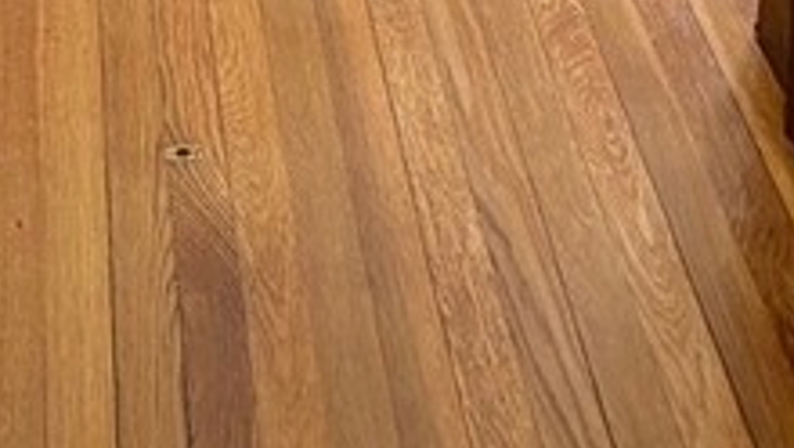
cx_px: 253
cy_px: -871
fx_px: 2085
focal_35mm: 99
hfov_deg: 21.5
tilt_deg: -12.6
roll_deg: +0.5
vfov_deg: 9.6
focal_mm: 4.25
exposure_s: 1/60
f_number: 1.8
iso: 125
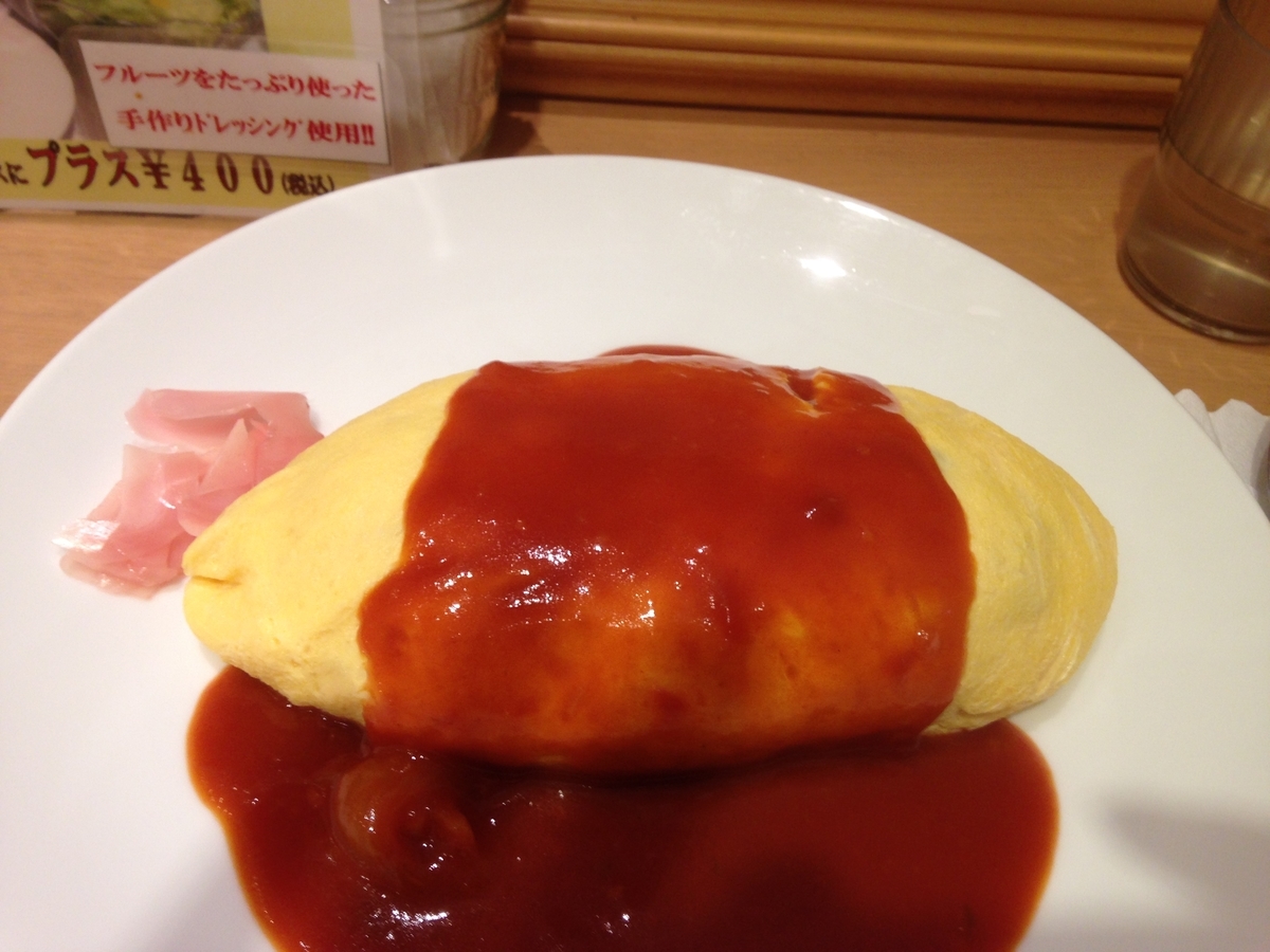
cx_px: 635
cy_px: 476
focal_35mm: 33
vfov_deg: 42.9
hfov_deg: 55.4
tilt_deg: -48.6
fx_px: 1211
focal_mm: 4.12
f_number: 2.4
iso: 64
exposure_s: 1/20
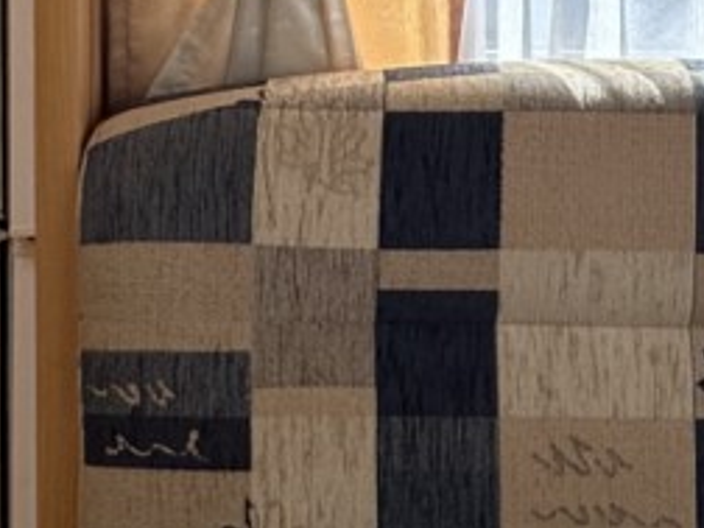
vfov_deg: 15.6
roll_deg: +0.7
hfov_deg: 22.0
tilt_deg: -1.8
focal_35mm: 89
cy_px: -193
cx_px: 310
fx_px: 1810
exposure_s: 1/240
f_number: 2.2
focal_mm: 2.22
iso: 40
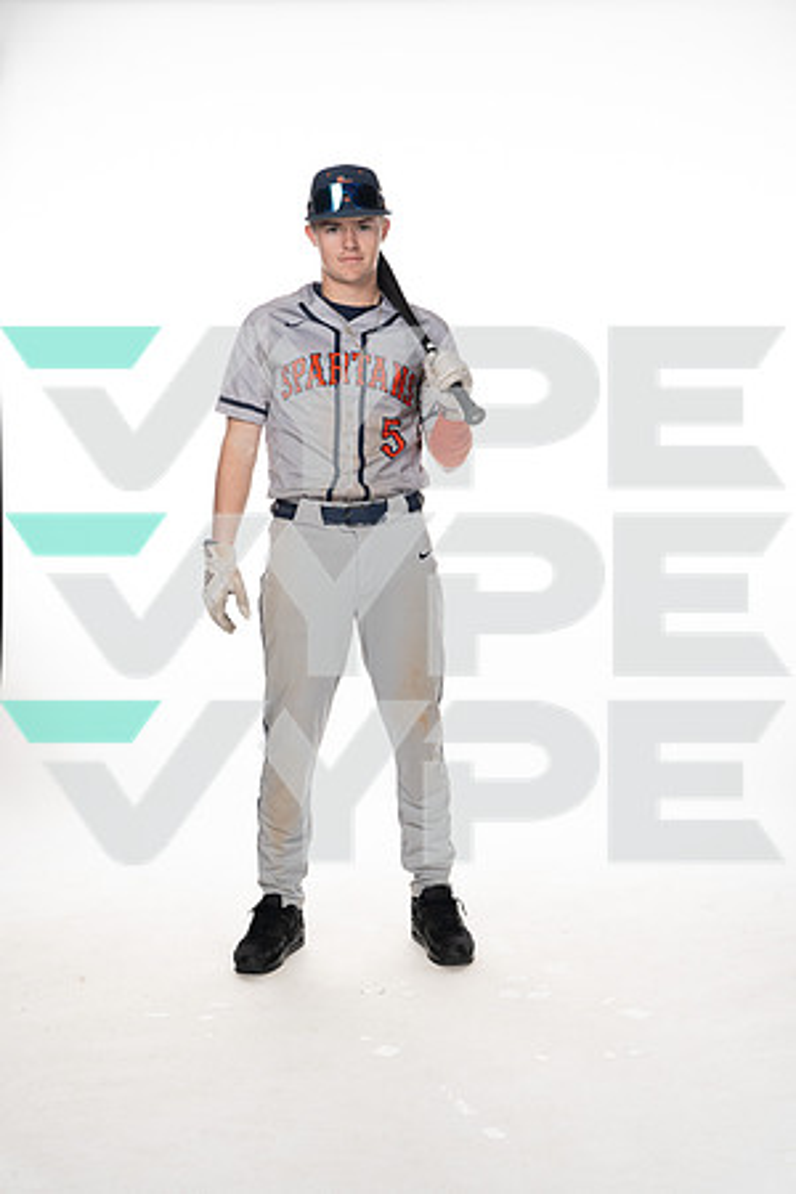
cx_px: 398
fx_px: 1691
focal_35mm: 51
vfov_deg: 38.9
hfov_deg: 26.5
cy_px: 597
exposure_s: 1/250
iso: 400
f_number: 6.3
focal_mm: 51
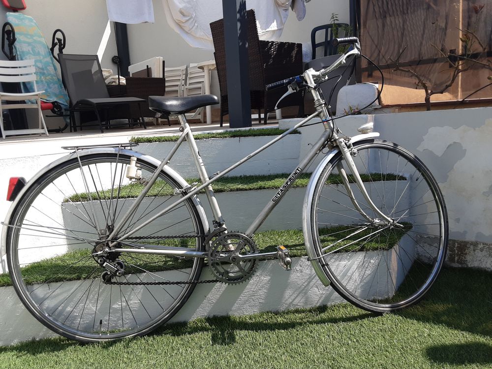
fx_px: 398
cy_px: 184
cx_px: 246
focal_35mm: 28
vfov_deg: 49.7
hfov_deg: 63.4
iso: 40
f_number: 1.9
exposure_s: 1/1114
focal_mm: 2.9
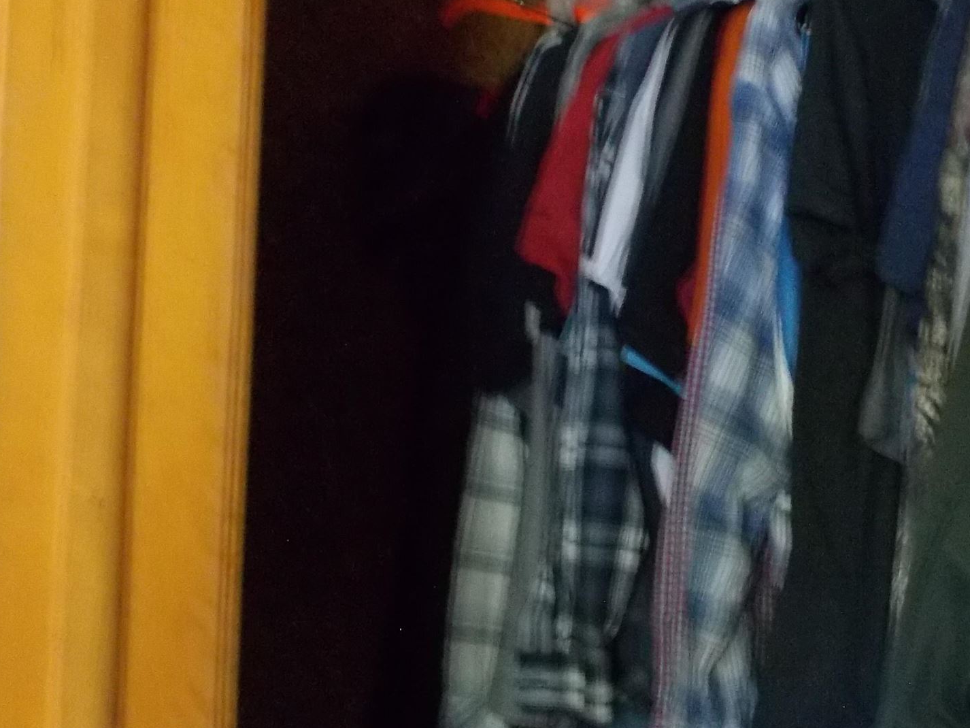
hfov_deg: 33.1
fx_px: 1569
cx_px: 819
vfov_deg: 25.9
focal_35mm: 56
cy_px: 223
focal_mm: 4.6
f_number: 3.2
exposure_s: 1/3
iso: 400
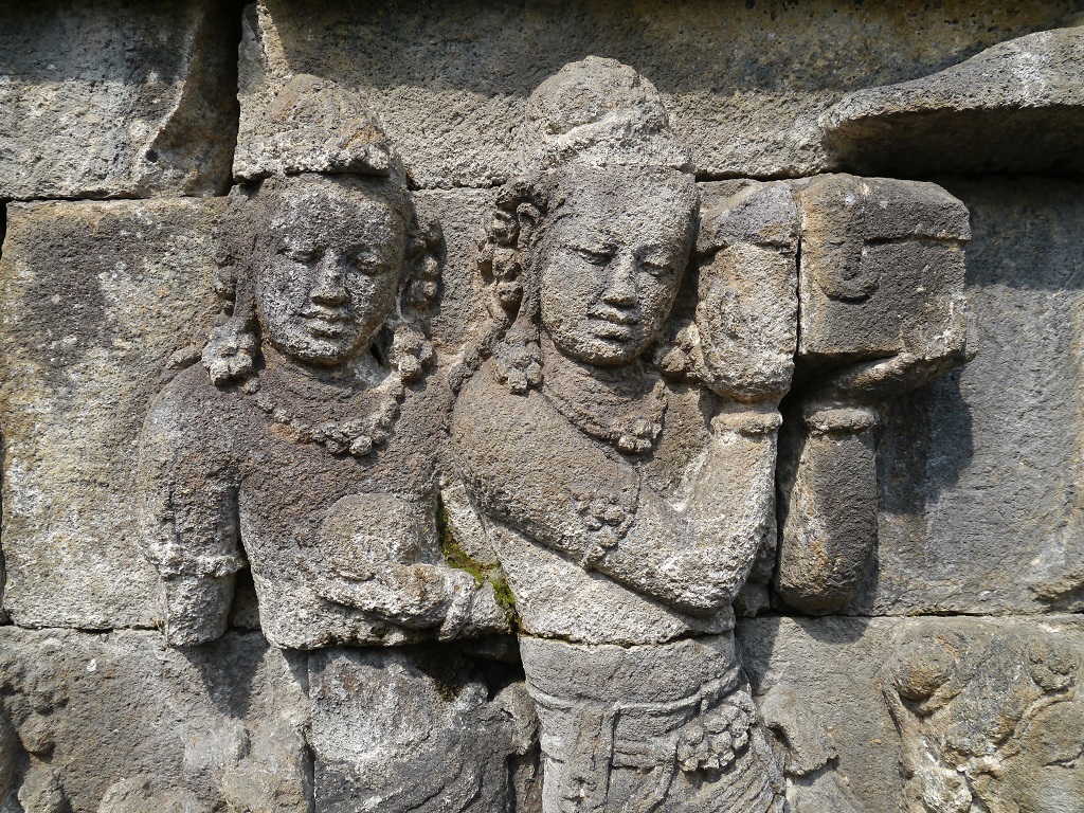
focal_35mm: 28
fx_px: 877
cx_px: 542
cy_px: 406
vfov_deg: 49.7
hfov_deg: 63.4
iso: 400
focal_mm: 14
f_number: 8
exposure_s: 1/500
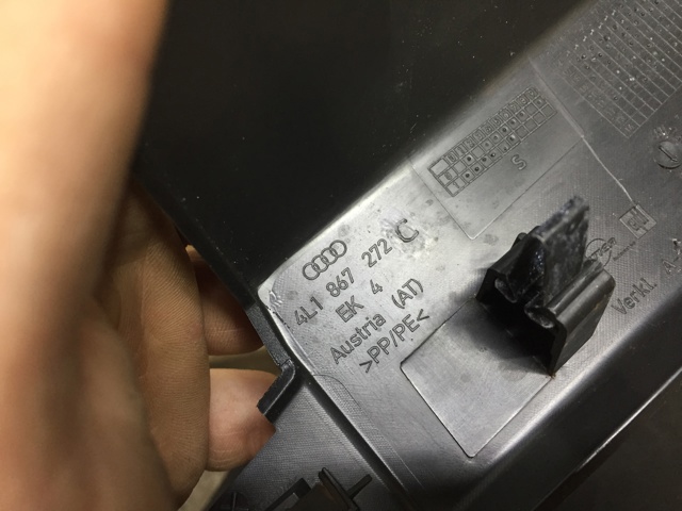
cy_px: 256
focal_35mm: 29
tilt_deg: -58.5
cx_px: 341
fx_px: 571
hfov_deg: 61.7
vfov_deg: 48.2
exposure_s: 1/33
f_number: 2.2
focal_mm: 4.15
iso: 160
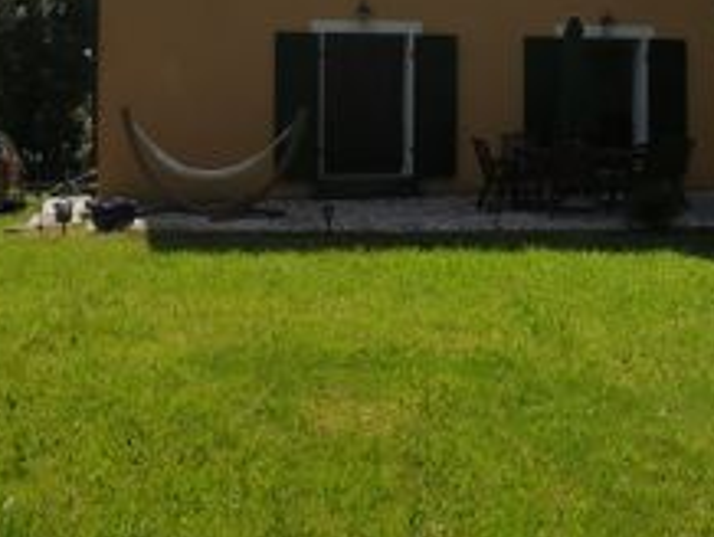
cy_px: 72
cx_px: 619
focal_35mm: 66
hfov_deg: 28.4
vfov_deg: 21.9
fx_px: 1363
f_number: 2.2
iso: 50
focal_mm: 2.35
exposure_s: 1/2208
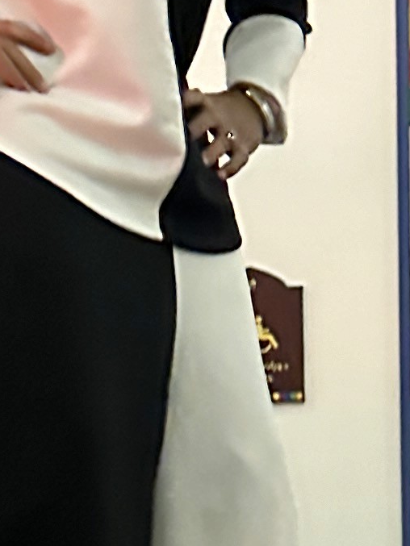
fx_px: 2258
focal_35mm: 143
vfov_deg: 13.5
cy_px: 612
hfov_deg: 10.2
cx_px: 460
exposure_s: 1/40
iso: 1000
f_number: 1.78
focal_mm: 6.86
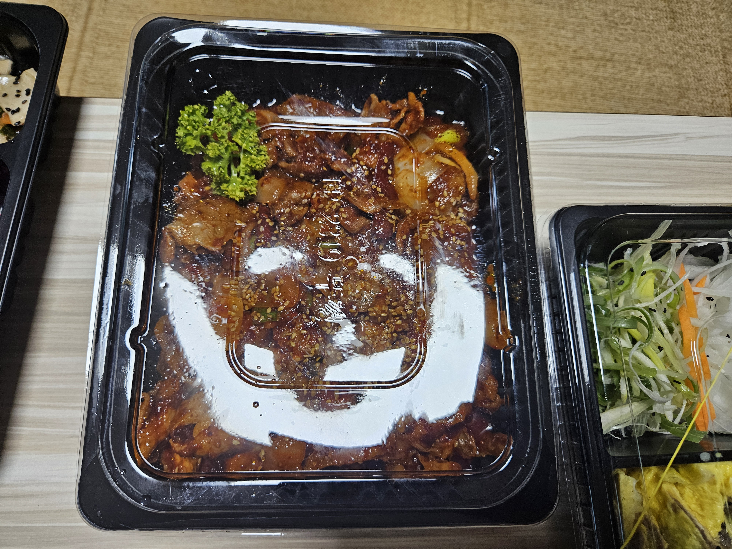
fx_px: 486
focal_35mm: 23
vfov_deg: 58.9
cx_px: 366
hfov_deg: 73.9
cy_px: 274
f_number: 1.8
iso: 160
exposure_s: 1/120
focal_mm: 5.4
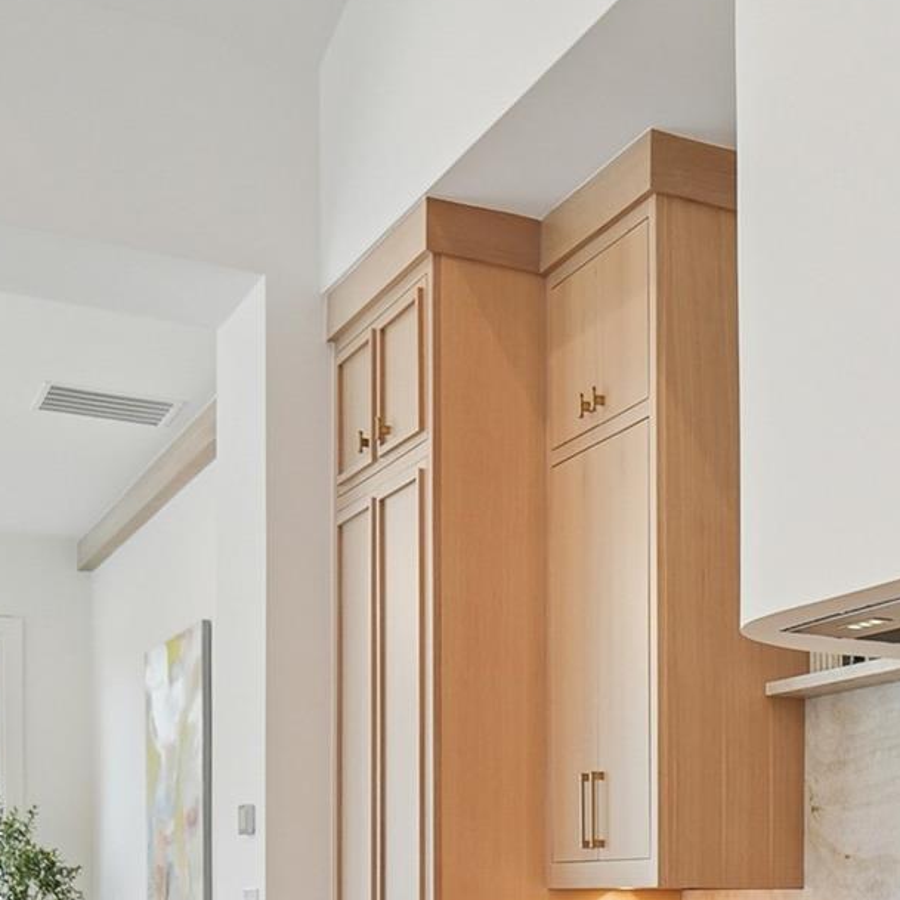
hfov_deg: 24.7
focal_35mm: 60
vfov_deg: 26.4
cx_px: 1188
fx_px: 1765
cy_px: 988
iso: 320
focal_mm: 21
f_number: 6.3
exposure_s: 1/8
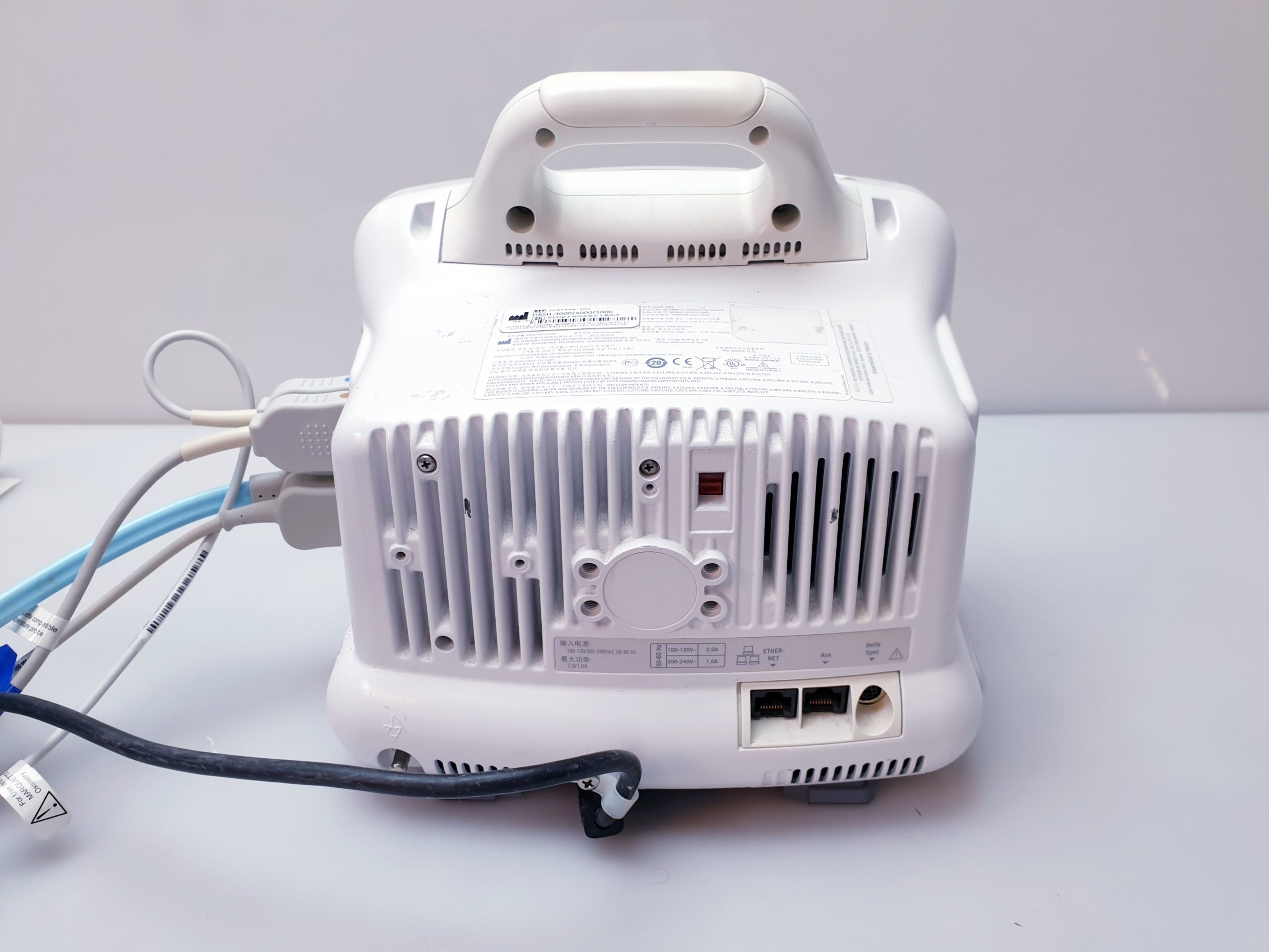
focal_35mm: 26
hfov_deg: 67.3
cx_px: 634
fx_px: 953
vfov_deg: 53.1
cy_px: 476
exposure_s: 1/50
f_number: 2.4
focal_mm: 4.3
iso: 80
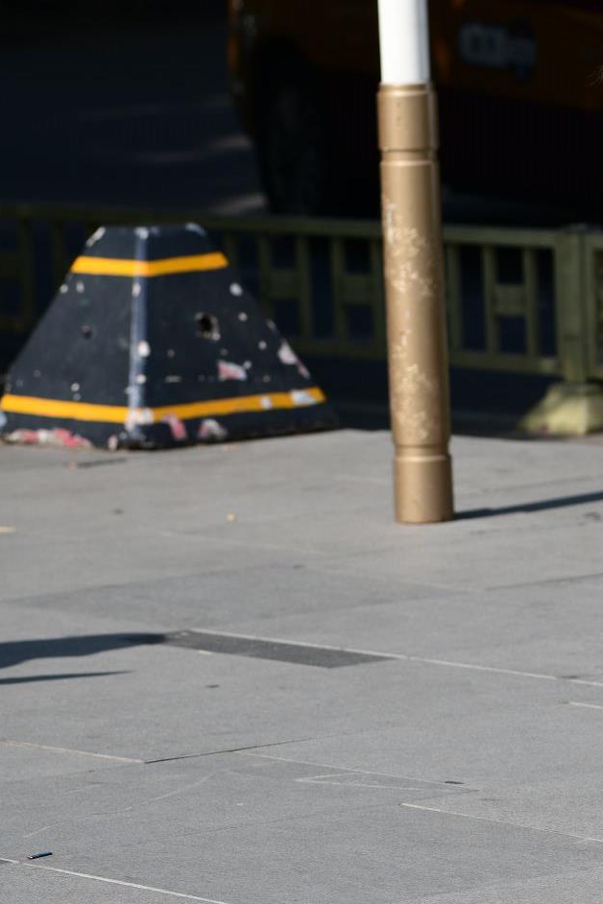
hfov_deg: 5.0
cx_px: 763
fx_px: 6934
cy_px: 82
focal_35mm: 276
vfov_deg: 7.4
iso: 200
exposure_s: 1/2000
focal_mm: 105
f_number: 4
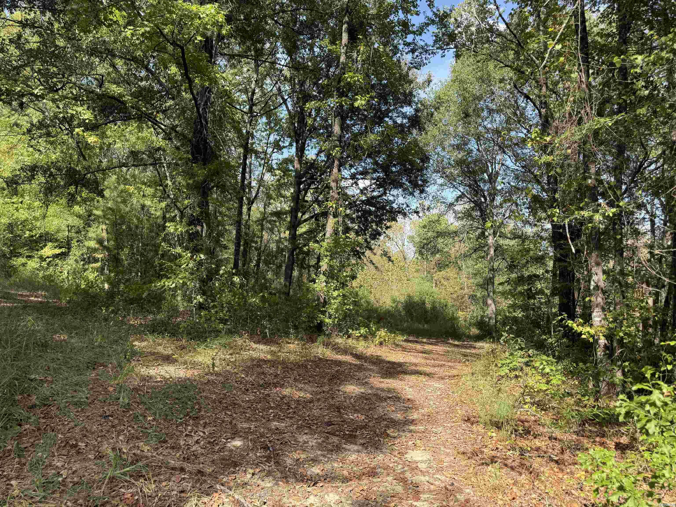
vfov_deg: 56.8
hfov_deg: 71.6
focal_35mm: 24
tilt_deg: +1.4
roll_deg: -1.5
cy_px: 254
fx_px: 469
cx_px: 338
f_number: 1.78
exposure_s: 1/1018
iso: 80
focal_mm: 6.76
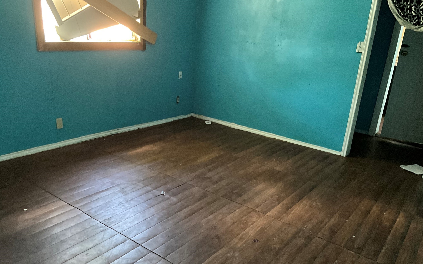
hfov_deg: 61.2
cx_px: 212
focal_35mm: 31
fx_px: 357
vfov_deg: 40.5
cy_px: 145
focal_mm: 3
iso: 500
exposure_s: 1/30
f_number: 1.8
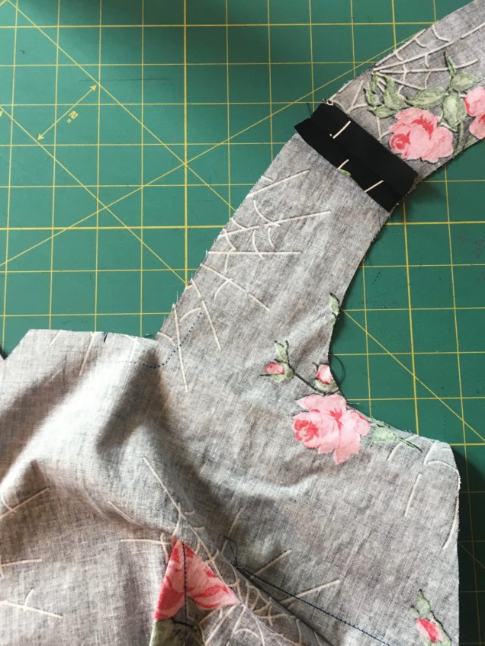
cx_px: 254
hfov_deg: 40.7
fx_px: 654
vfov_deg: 52.6
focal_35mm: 35
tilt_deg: -80.1
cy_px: 335
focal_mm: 4.15
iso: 50
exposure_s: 1/30
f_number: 2.2
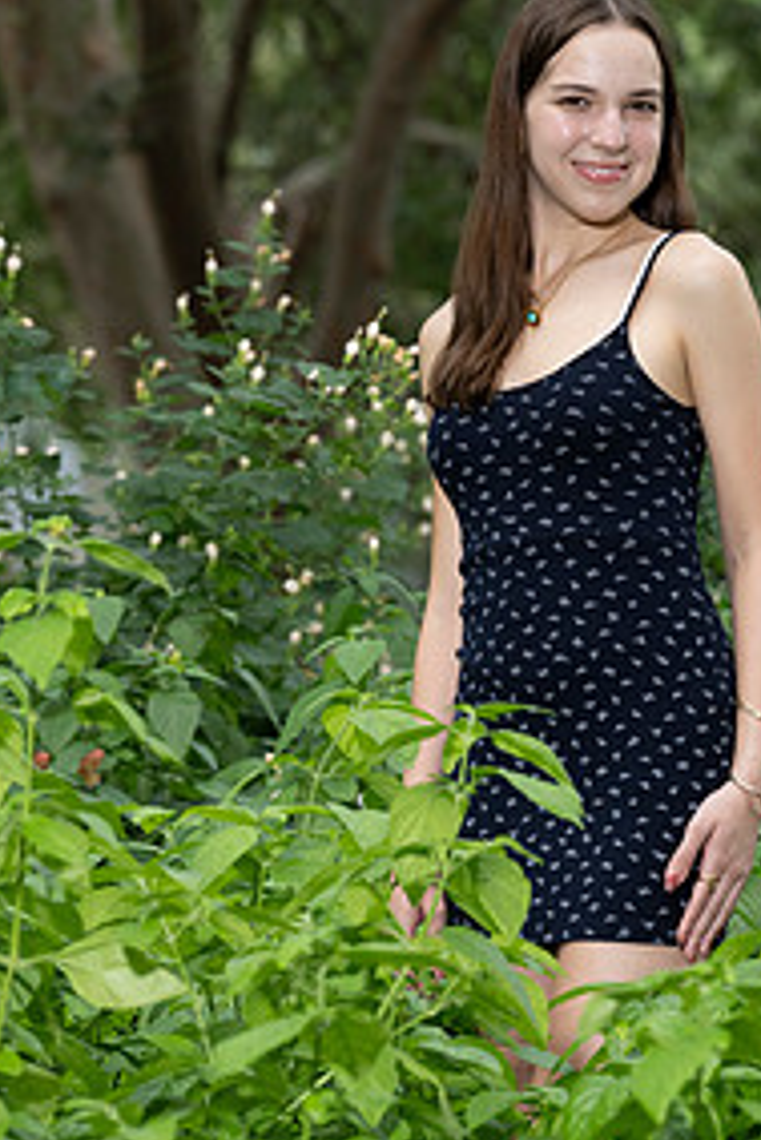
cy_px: 419
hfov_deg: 4.3
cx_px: 548
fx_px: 10070
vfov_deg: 6.5
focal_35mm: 318
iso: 1000
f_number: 8
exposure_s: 1/200
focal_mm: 200
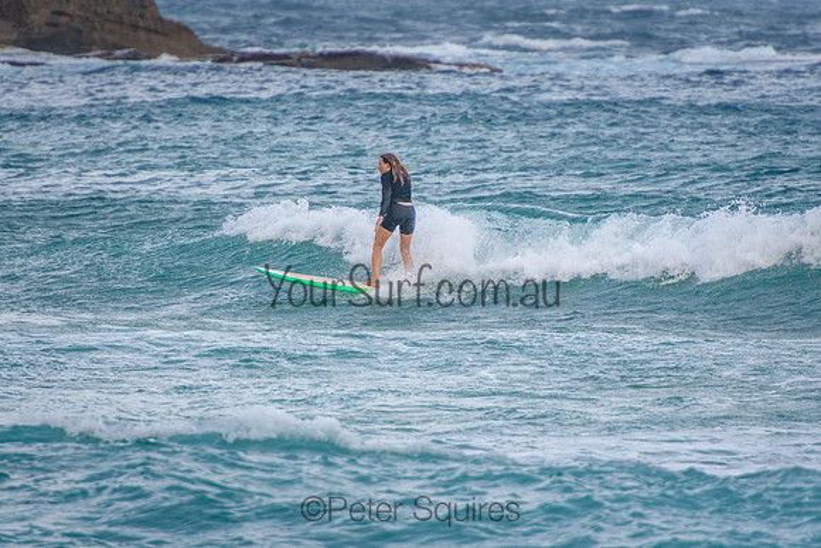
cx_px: 410
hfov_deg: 3.4
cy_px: 274
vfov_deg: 2.2
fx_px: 14023
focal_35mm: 615
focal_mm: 400
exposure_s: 1/1600
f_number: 5.6
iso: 800
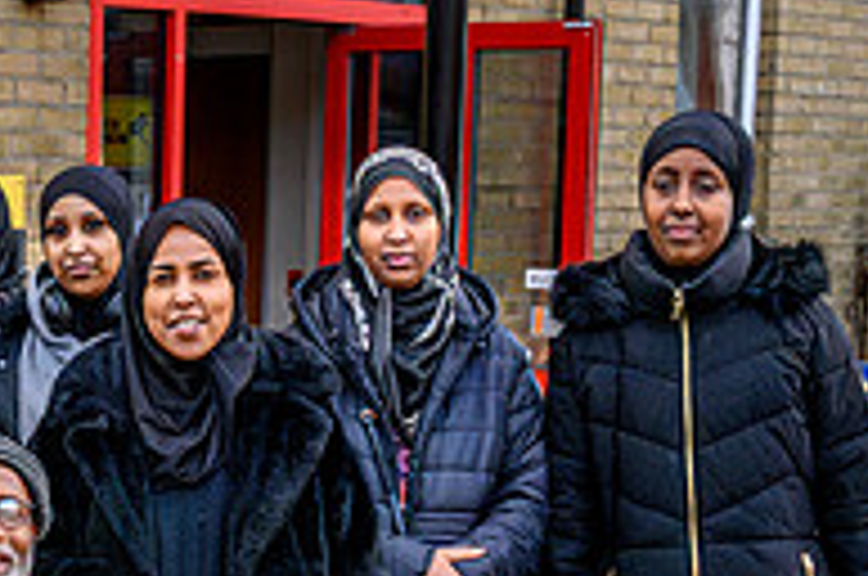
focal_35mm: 117
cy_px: 489
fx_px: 2816
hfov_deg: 16.7
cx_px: -194
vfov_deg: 11.6
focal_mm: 35
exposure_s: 1/500
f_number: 13
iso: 10000
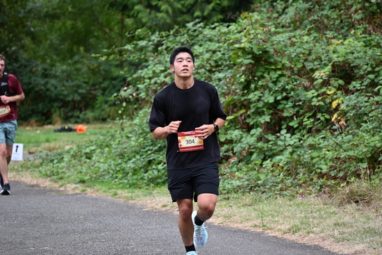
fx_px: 2123
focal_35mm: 200
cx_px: 191
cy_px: 128
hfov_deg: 10.3
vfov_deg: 6.9
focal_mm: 200
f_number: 6.3
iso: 400
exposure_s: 1/250
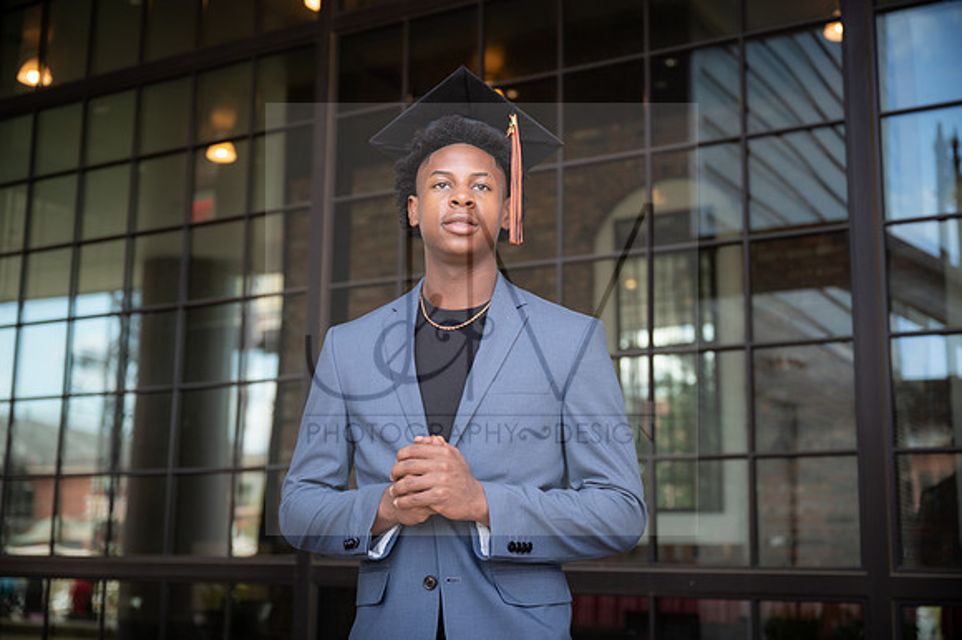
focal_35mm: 46
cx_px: 481
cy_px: 320
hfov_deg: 42.8
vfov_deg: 29.2
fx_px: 1228
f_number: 2.8
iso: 250
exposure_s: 1/250
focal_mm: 46
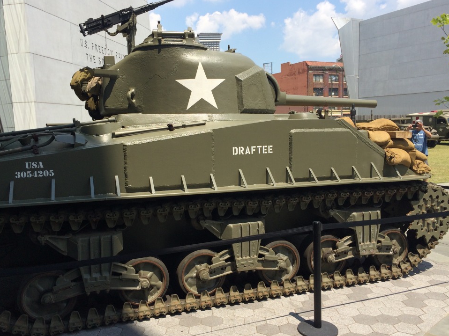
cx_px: 212
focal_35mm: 31
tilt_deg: -7.4
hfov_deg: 58.3
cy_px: 168
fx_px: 402
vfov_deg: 45.4
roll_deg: +1.3
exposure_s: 1/1709
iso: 32
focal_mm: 4.15
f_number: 2.2
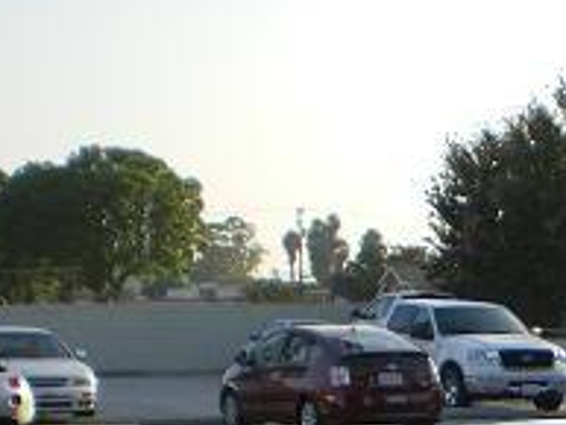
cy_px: 639
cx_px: 735
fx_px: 1996
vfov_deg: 11.6
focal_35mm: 122
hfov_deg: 15.4
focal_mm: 6.3
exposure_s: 1/200
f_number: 4.6
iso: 50
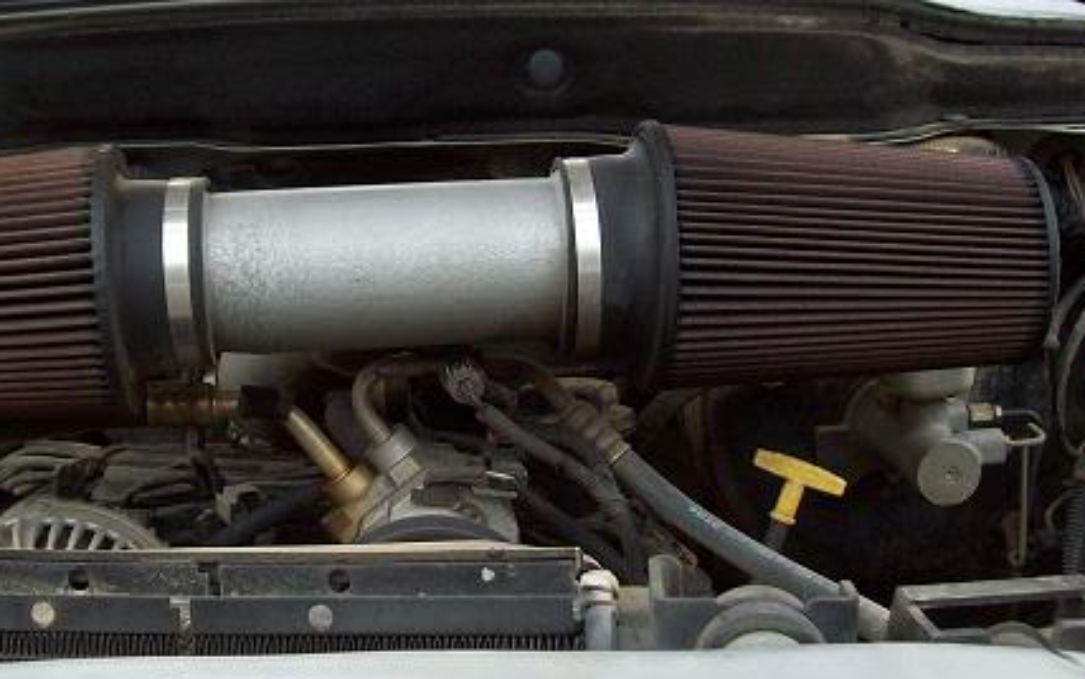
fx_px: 1686
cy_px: 284
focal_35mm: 57
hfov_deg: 35.4
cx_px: 393
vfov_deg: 22.8
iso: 80
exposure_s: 1/64
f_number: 2.7
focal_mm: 6
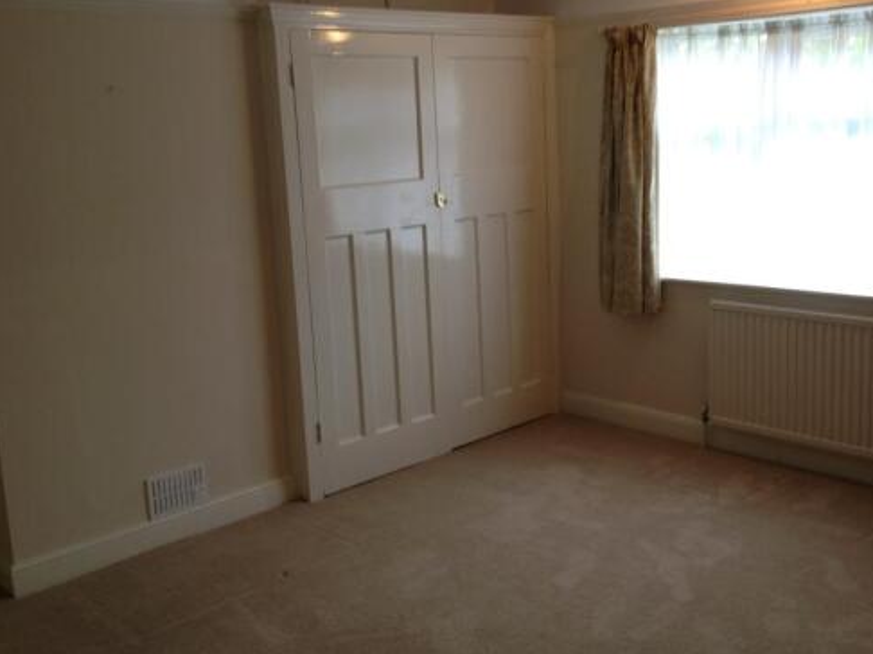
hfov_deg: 44.8
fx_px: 1059
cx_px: 461
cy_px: 303
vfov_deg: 34.3
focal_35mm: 42
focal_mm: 4.28
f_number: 2.4
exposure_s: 1/20
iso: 64
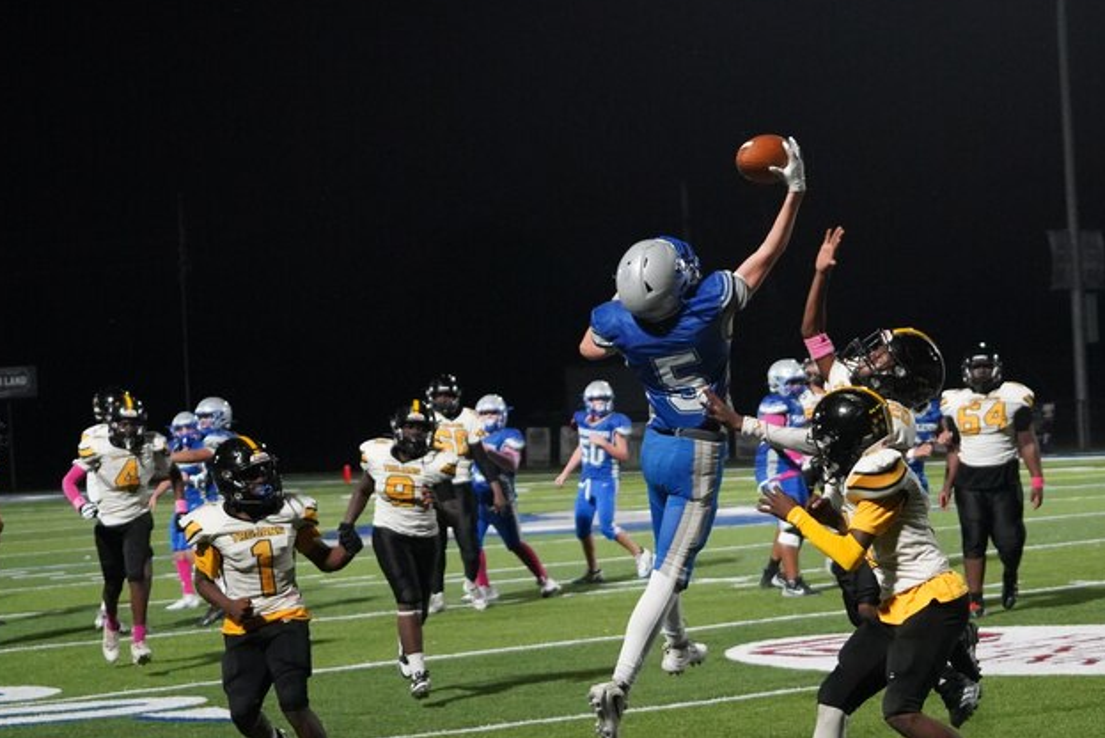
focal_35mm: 115
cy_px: 437
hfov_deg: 17.7
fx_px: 3531
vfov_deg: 11.9
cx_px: 802
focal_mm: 70
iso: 12800
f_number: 4
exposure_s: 1/1000
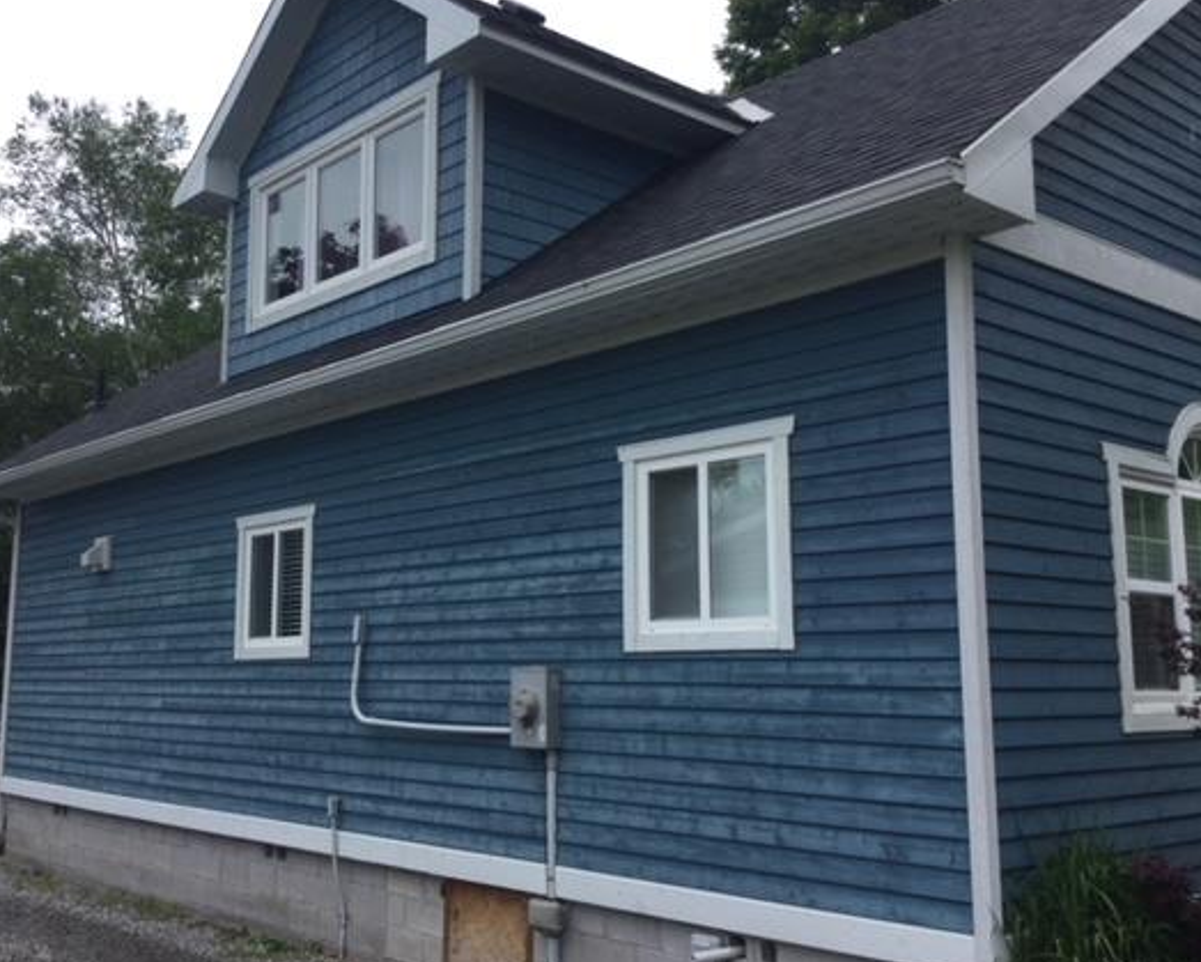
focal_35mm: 37
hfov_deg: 48.9
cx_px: 507
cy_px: 461
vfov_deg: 40.2
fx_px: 1316
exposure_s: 1/815
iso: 25
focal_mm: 3.3
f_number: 2.4
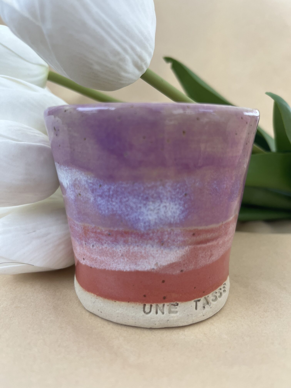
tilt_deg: -9.5
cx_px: 146
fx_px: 291
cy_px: 194
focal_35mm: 26
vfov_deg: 67.3
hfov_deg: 53.1
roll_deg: +0.3
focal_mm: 5.1
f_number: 1.6
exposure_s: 1/100
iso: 80
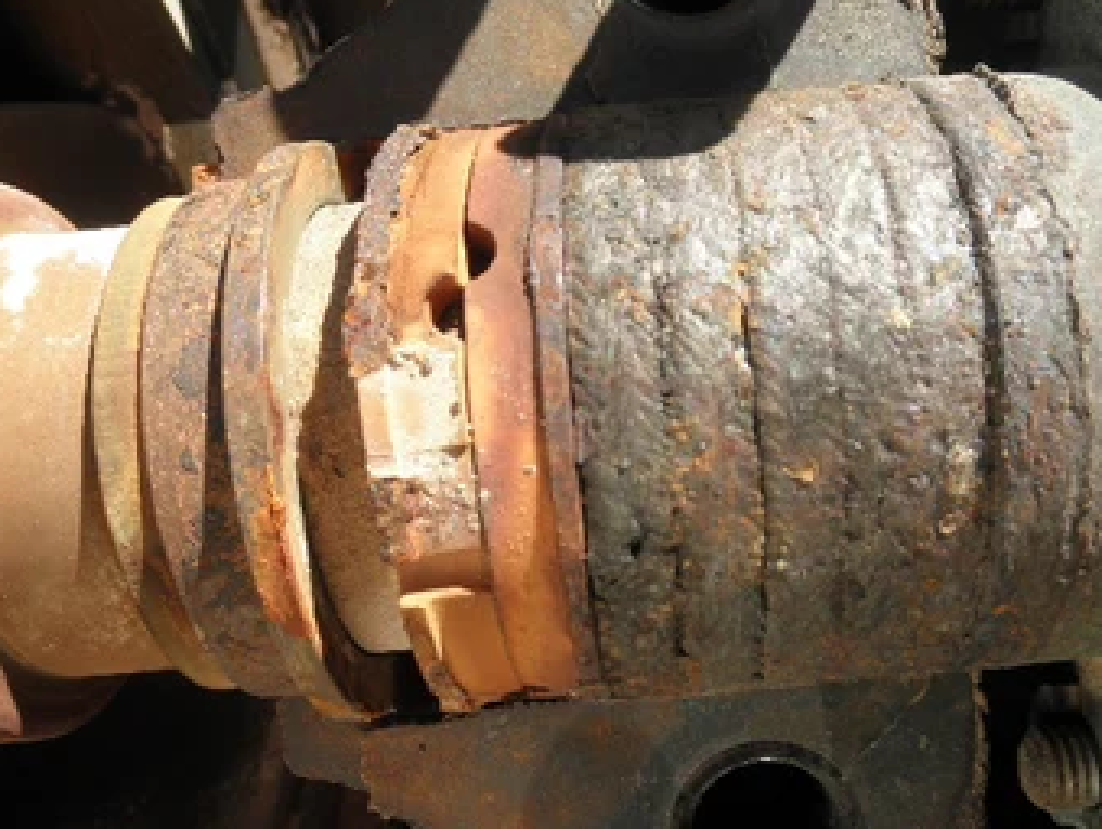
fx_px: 1052
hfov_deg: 55.0
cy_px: 445
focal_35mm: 33
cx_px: 640
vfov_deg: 43.0
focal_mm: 5
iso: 64
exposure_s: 1/320
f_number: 3
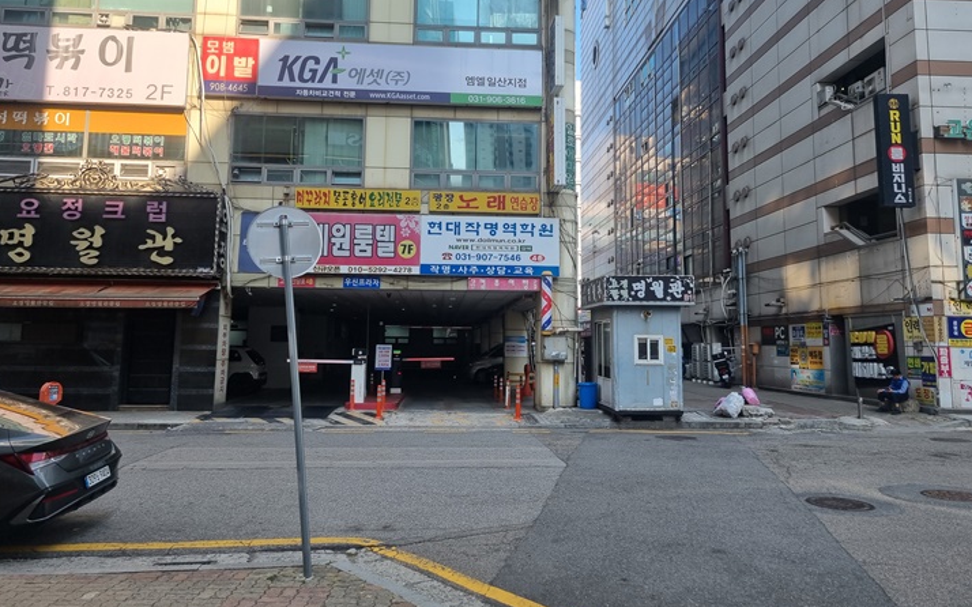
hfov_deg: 66.5
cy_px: 255
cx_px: 485
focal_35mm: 28
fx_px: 742
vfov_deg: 44.4
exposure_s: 1/884
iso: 50
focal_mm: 5.4
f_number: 1.8
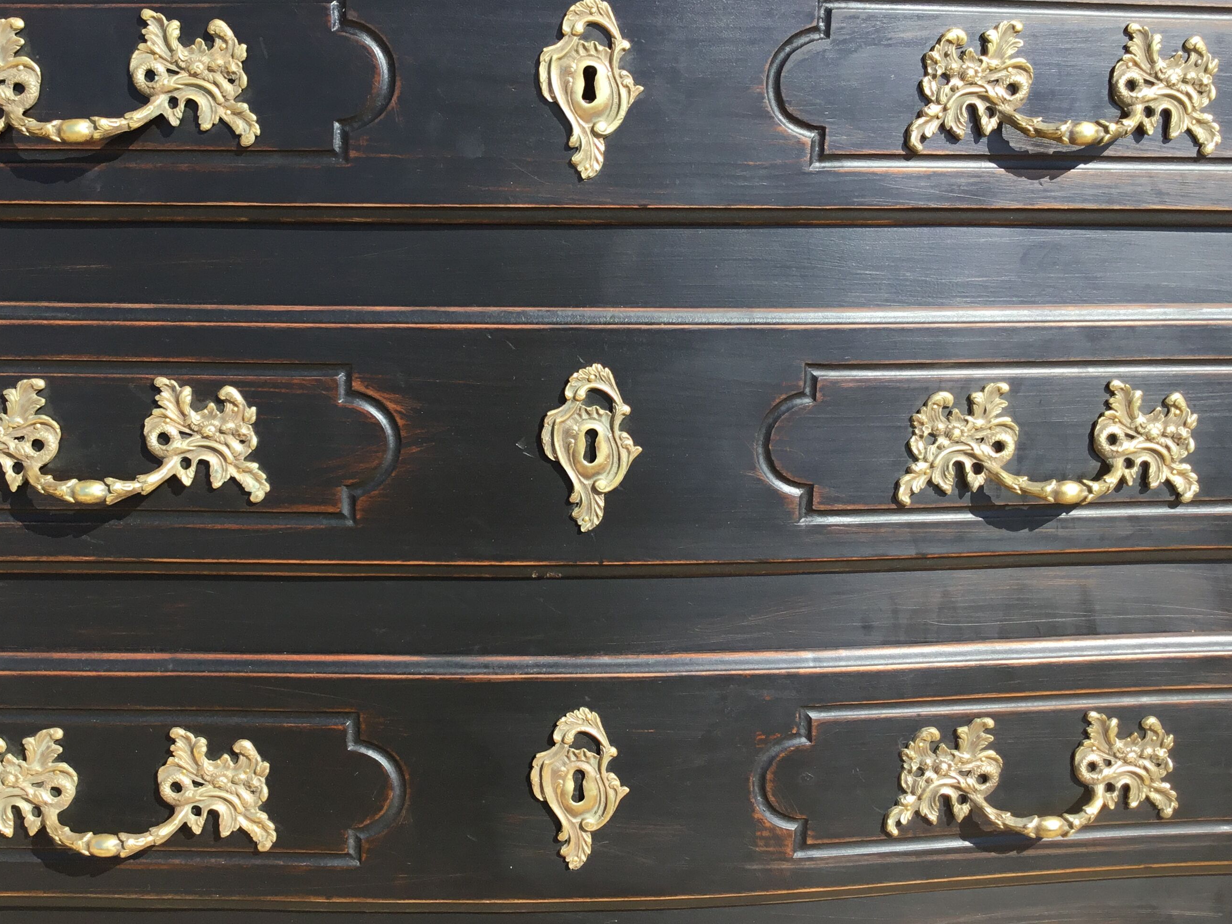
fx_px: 1388
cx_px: 526
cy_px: 421
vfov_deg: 36.8
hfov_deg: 47.7
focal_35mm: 39
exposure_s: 1/684
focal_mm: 3.3
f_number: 2.4
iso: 25
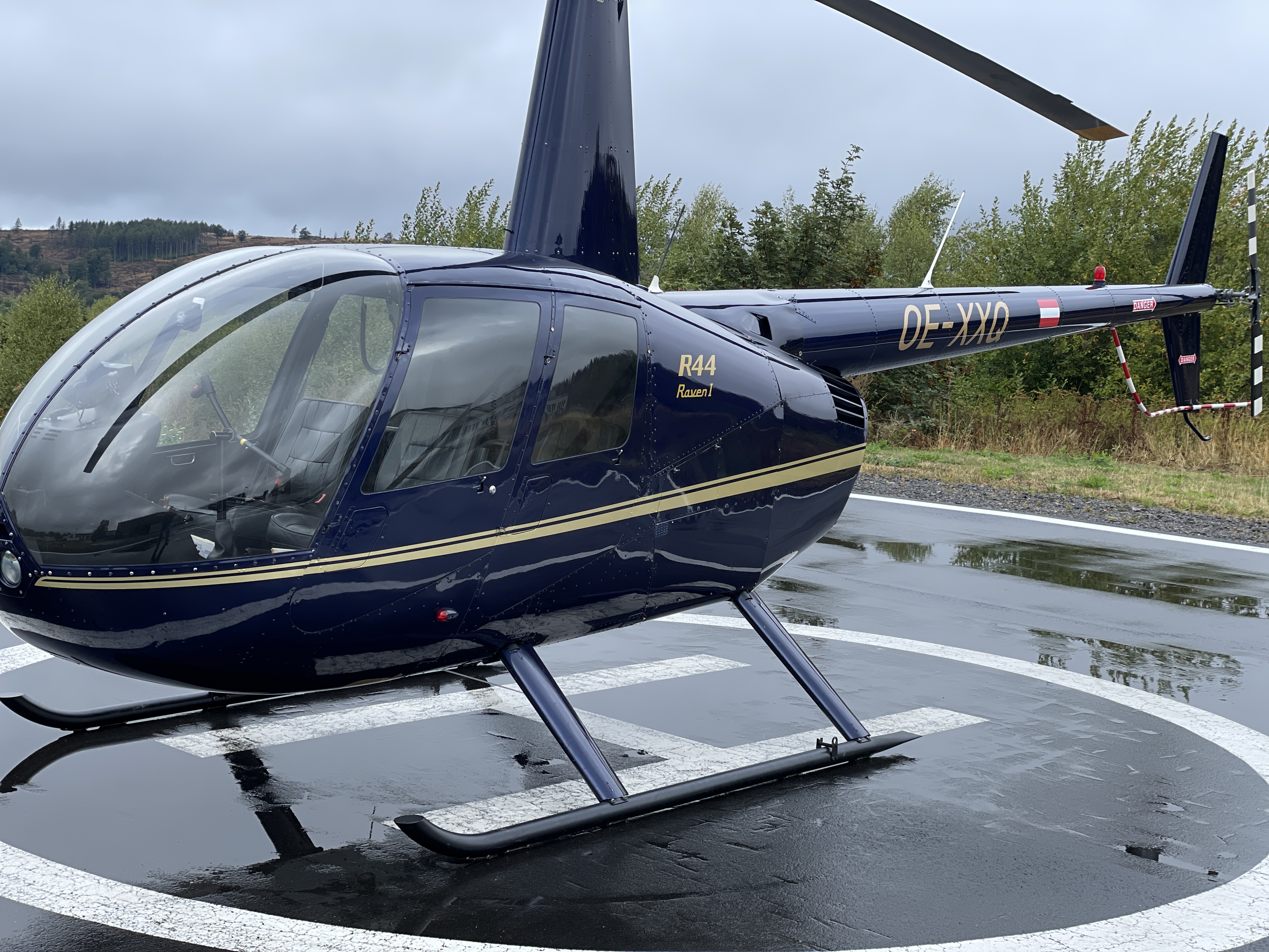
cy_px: 476
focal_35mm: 52
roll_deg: -2.4
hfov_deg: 36.8
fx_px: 1906
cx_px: 634
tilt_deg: -4.5
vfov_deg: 28.0
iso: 32
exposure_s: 1/545
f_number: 2
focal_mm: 6
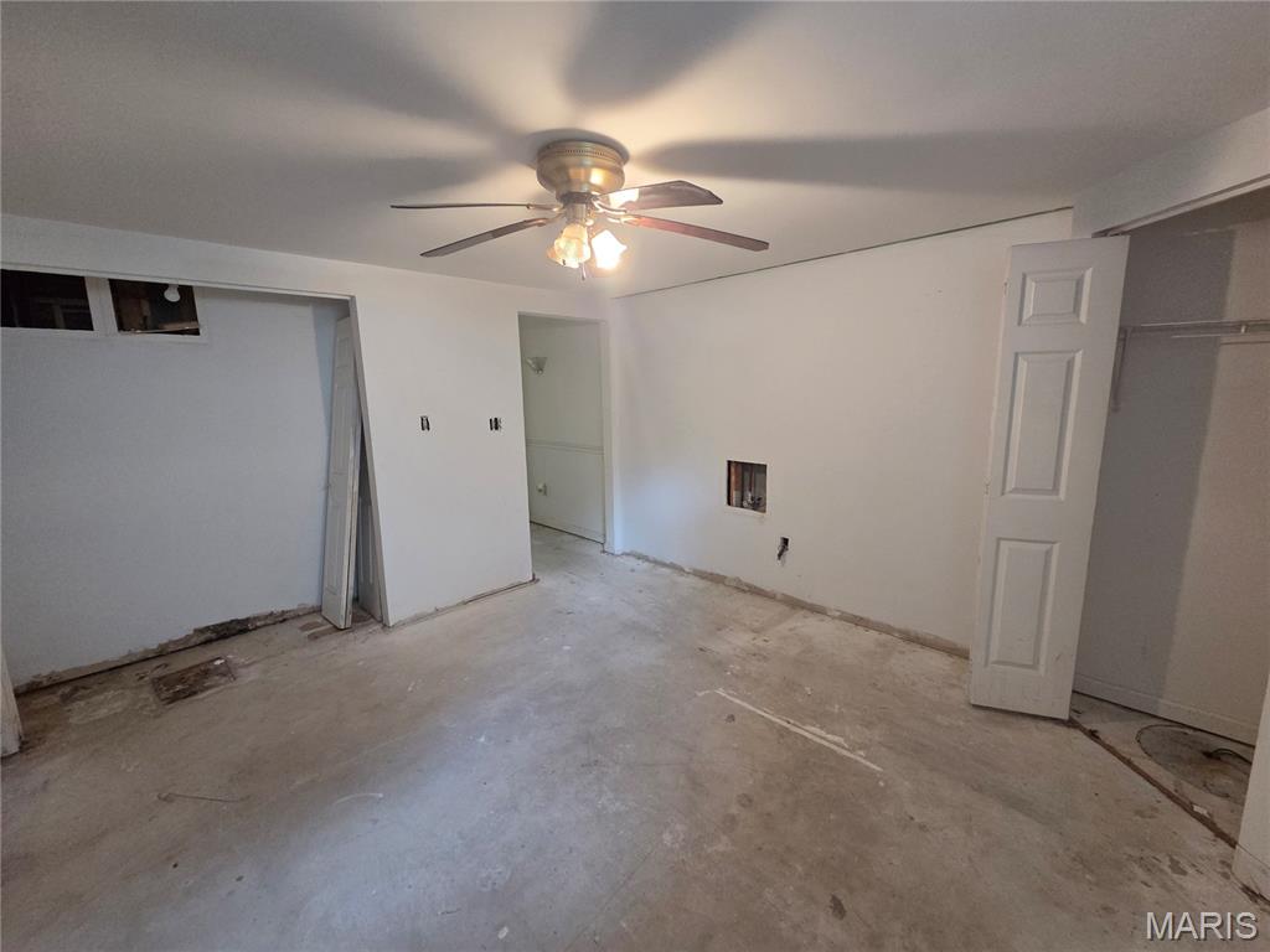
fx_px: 477
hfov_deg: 106.2
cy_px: 476
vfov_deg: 89.9
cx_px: 635
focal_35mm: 13
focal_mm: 2.2
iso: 800
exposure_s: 1/60
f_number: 2.2
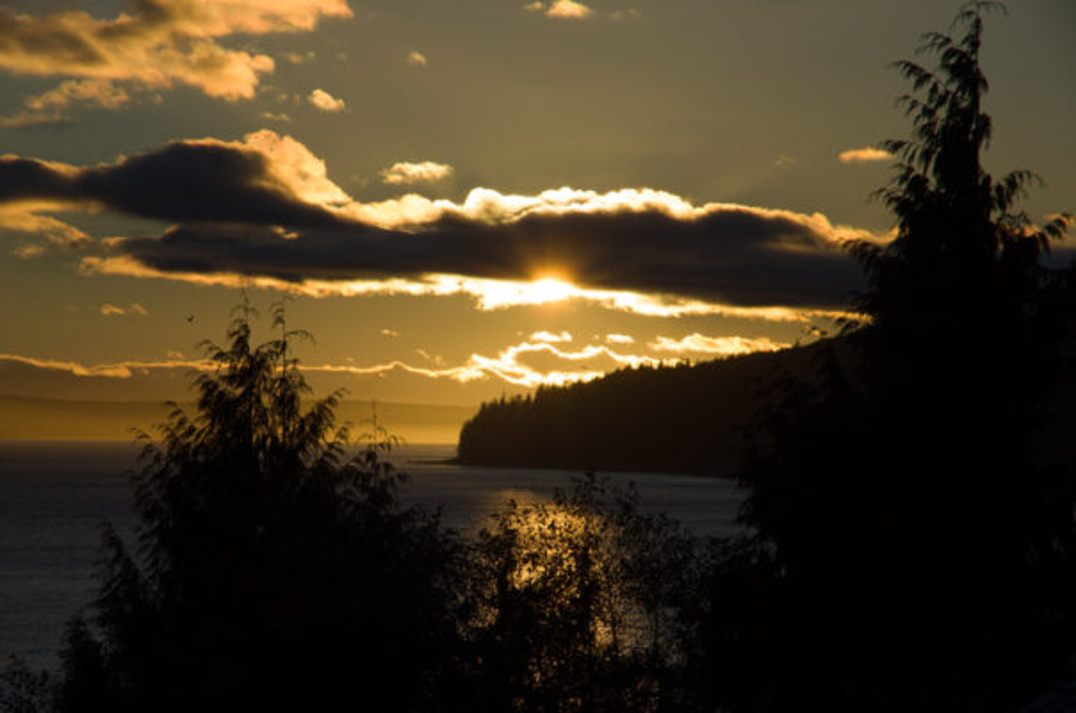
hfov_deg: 13.7
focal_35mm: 150
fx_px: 4474
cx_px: 538
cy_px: 356
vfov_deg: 9.1
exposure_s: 1/500
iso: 200
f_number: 16
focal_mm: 100
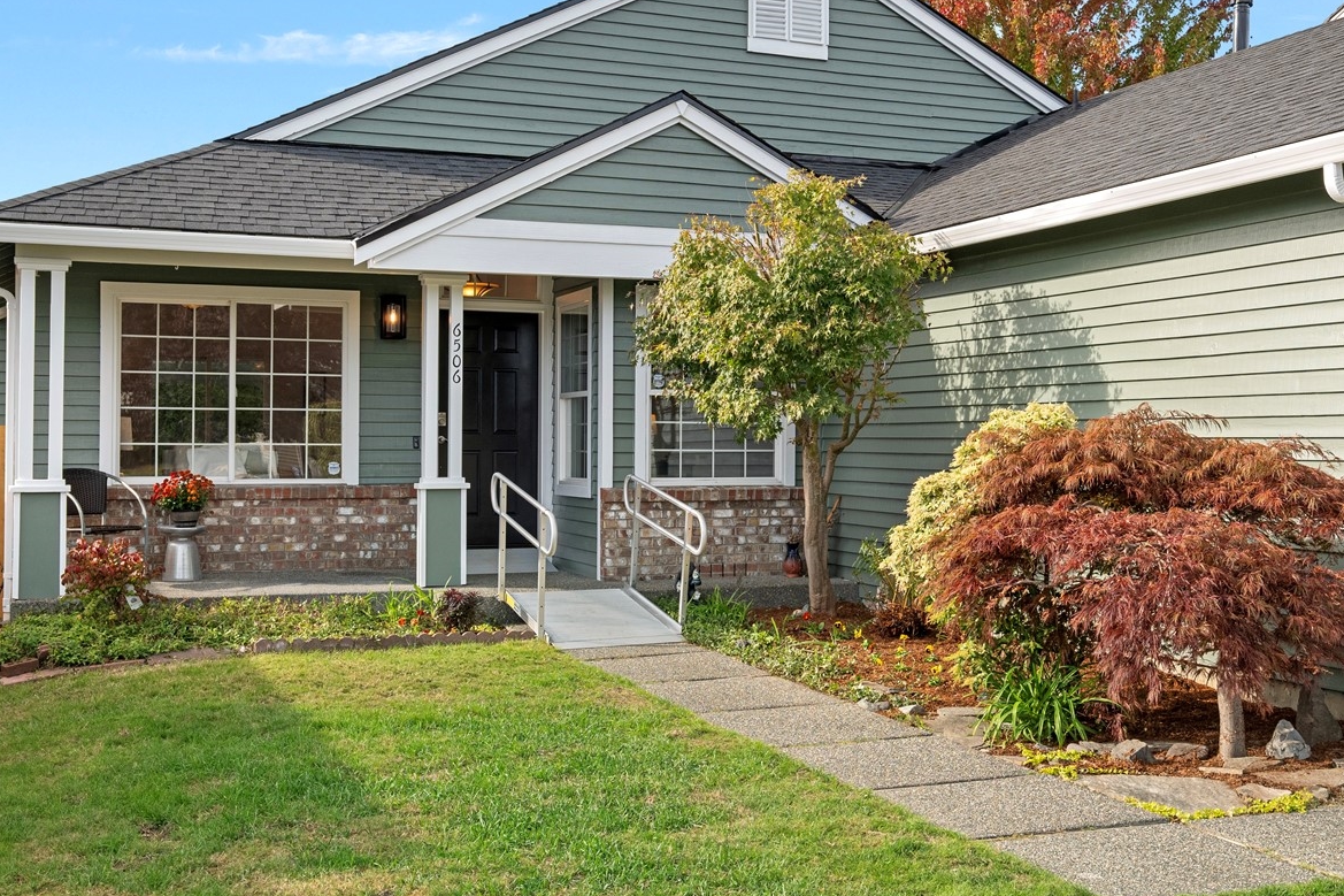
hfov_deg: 43.5
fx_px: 1680
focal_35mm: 45
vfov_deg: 29.8
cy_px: 416
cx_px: 770
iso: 1250
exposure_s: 1/200
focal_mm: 31
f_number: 7.1
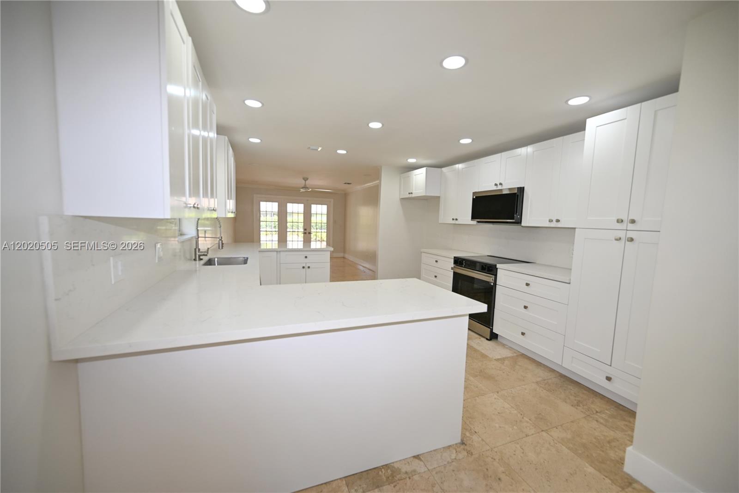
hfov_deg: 104.3
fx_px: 287
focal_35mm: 14
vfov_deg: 81.2
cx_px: 370
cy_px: 246
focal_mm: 14
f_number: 4.5
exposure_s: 1/80
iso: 200
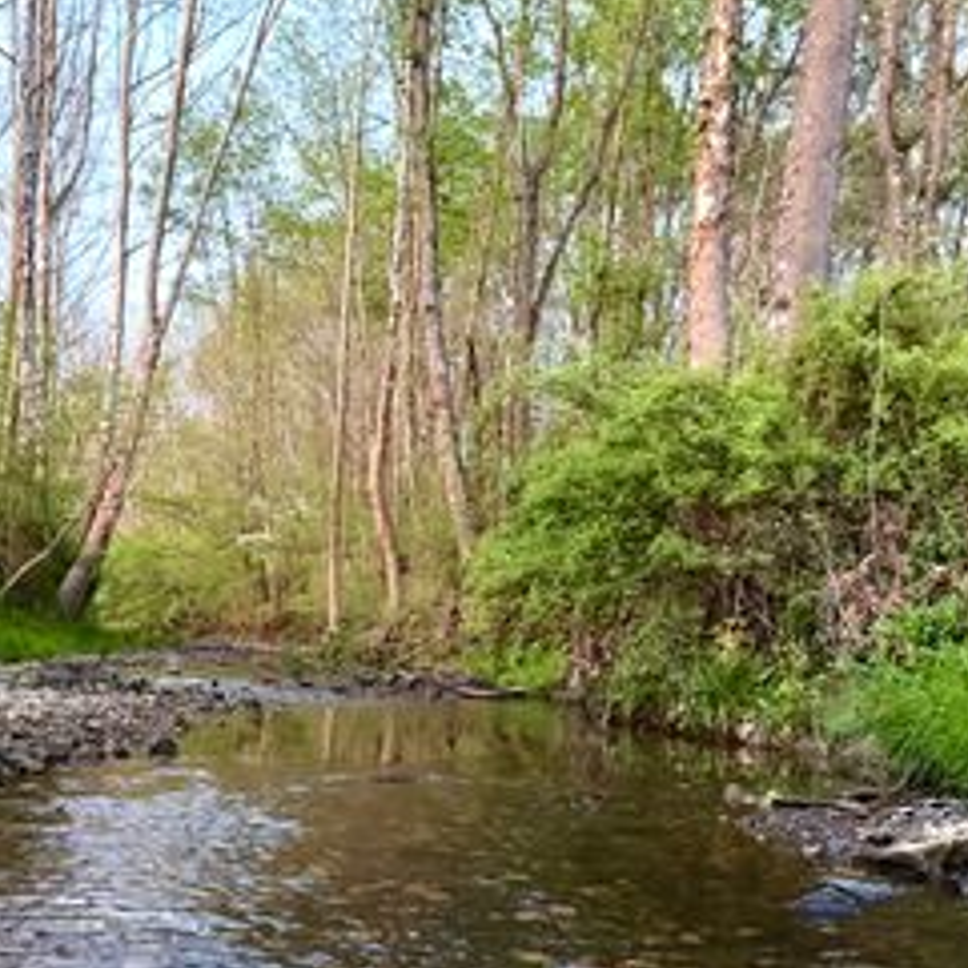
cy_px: 629
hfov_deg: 43.4
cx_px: 343
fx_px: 1202
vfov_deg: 43.4
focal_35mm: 38
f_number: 1.78
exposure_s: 1/34
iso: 1000
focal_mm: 6.76
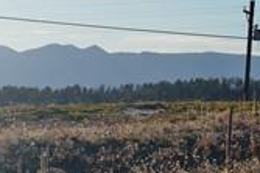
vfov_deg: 7.7
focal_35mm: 176
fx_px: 1270
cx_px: -195
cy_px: 217
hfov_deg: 11.0
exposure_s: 1/400
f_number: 8
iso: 100
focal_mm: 30
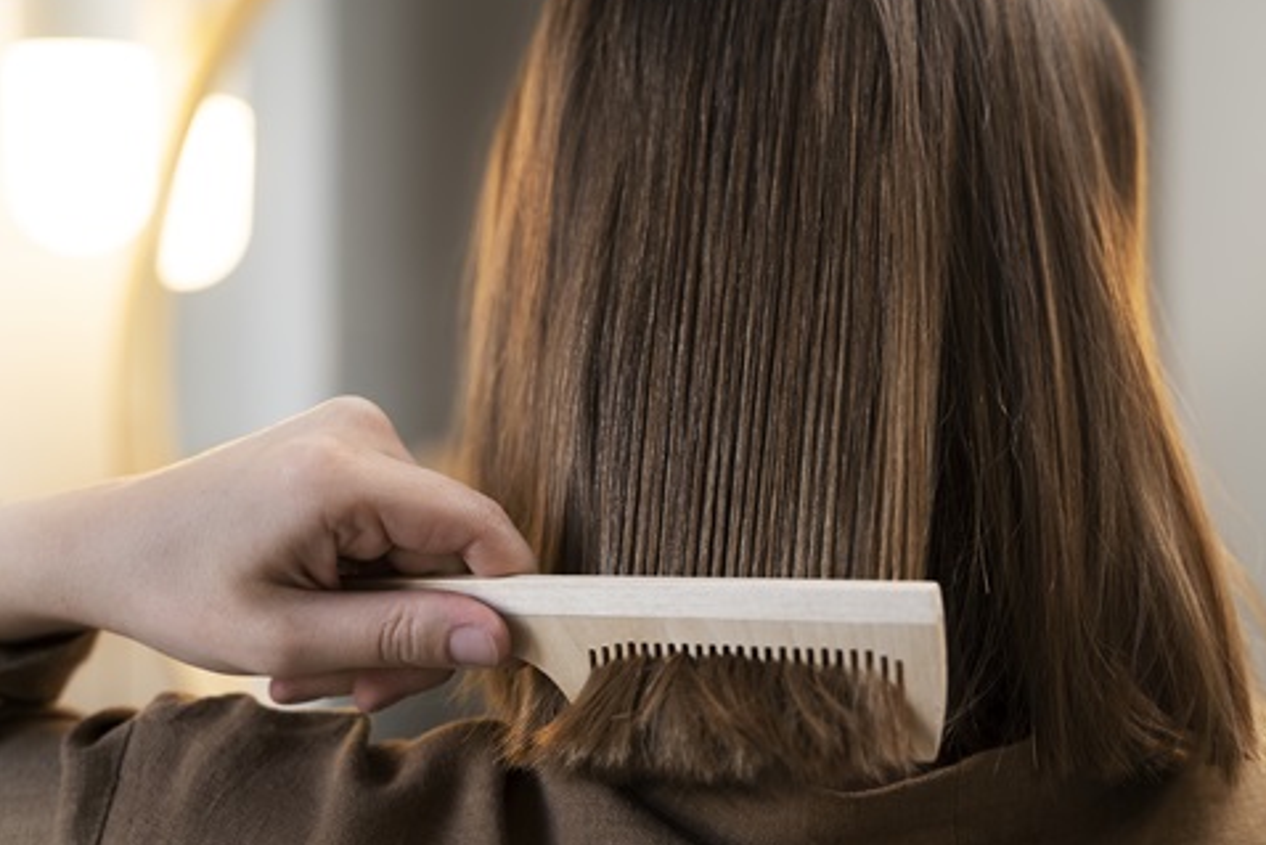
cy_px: 405
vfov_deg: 21.3
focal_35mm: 64
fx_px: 2251
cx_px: 792
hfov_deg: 31.3
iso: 640
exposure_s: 1/320
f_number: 2.8
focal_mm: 51
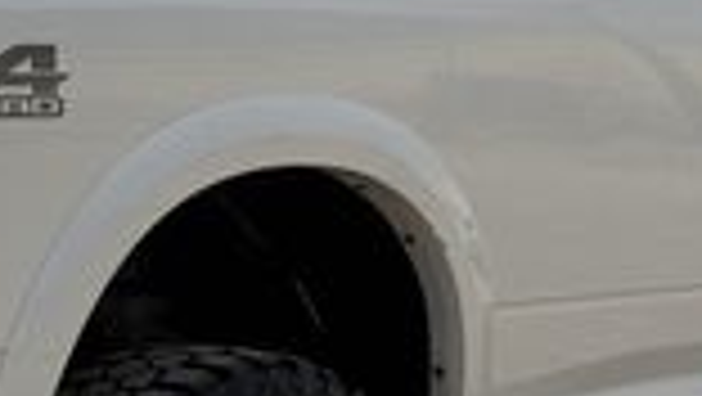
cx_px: 189
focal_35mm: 214
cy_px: 225
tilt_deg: -4.3
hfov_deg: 10.0
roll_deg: +0.8
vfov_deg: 5.7
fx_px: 3986
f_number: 1.78
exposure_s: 1/7143
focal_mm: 6.76
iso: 64
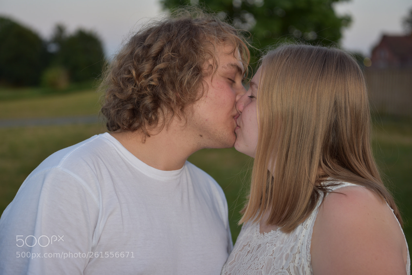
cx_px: 206
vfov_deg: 21.9
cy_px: 138
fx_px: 710
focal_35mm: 62
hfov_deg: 32.4
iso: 100
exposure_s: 1/60
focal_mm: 62
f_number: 4
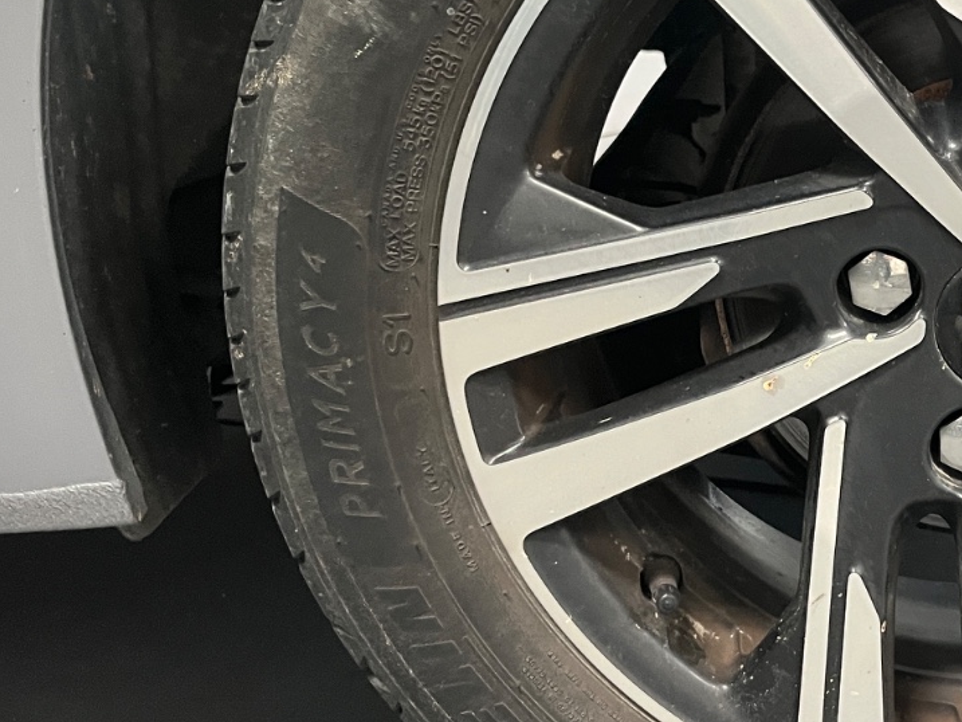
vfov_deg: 25.1
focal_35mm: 58
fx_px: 1612
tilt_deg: -17.6
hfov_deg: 30.9
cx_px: 954
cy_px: 228
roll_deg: +1.7
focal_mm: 5.1
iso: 400
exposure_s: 1/50
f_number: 1.6
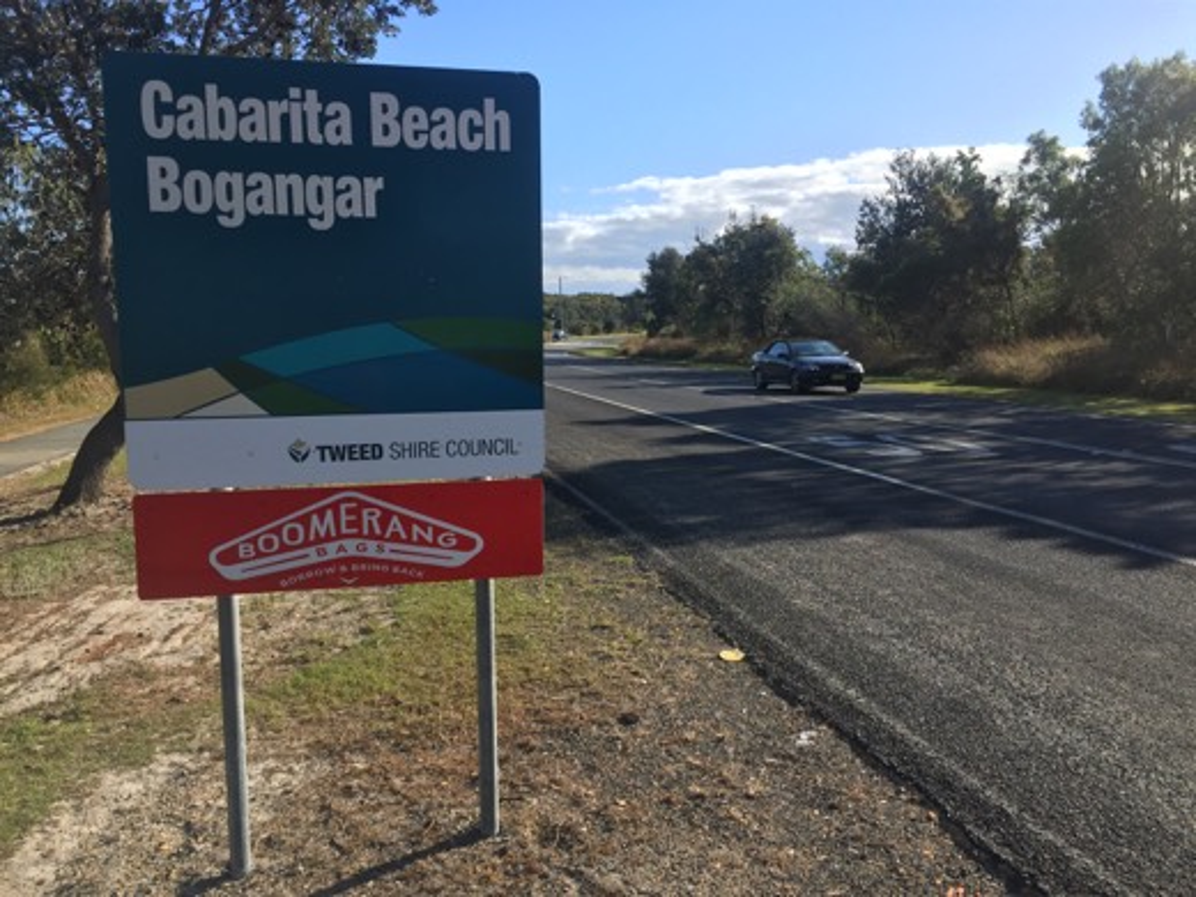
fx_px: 1002
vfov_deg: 48.2
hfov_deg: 61.7
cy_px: 448
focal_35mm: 29
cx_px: 598
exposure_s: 1/1276
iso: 32
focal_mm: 4.15
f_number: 2.2
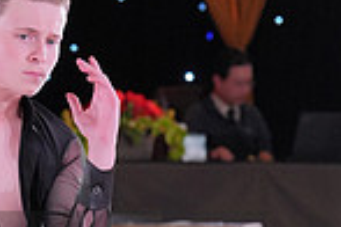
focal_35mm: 343
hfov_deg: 6.0
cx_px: -52
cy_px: 290
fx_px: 3249
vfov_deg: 4.0
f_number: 4
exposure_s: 1/400
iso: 2000
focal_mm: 87
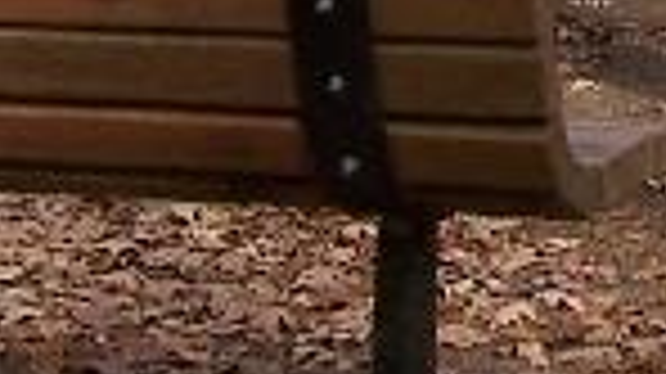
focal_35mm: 287
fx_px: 5065
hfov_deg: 7.5
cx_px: 711
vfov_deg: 4.1
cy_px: -730
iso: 100
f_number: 4
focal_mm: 6.3
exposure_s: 1/800
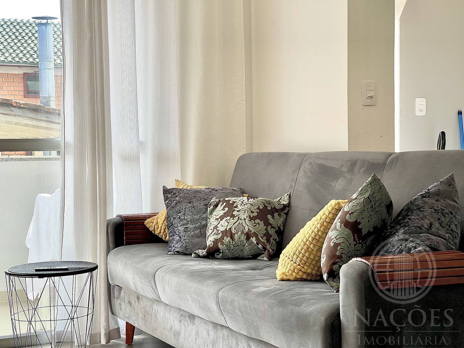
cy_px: 174
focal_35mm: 64
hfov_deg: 30.3
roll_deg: +0.6
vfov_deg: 22.9
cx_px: 232
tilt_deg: -2.6
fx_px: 858
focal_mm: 7.5
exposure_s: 1/120
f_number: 2.2
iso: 25
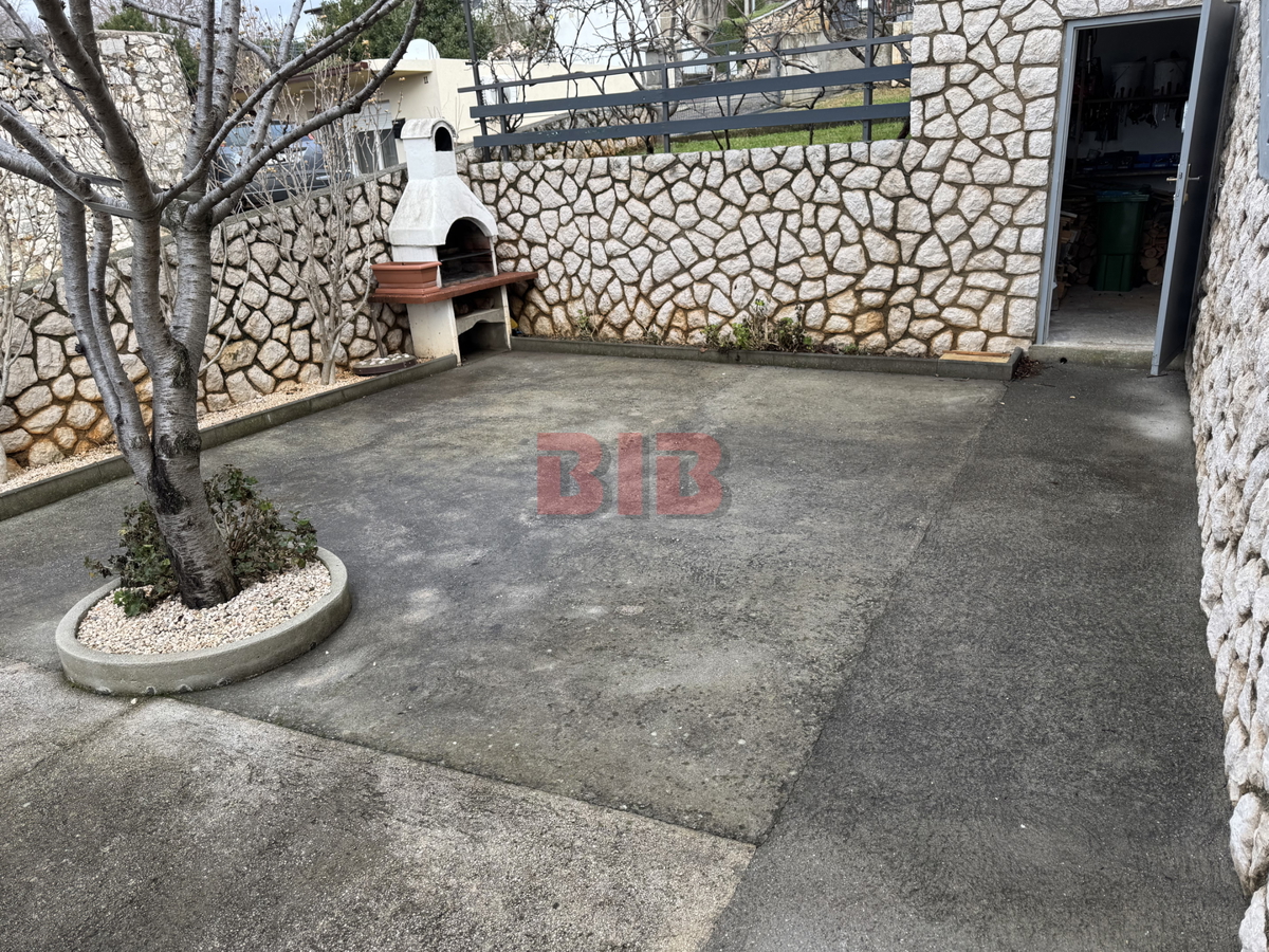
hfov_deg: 71.6
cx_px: 634
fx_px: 880
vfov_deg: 56.8
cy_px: 476
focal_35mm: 24
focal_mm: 6.76
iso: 80
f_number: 1.78
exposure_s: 1/693
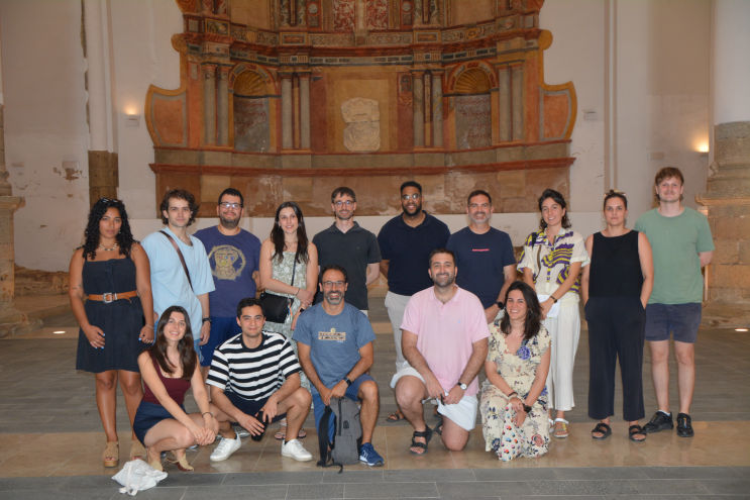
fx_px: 968
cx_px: 375
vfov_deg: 28.9
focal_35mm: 46
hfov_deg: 42.3
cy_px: 250
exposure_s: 1/60
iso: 720
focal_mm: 31
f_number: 4.2
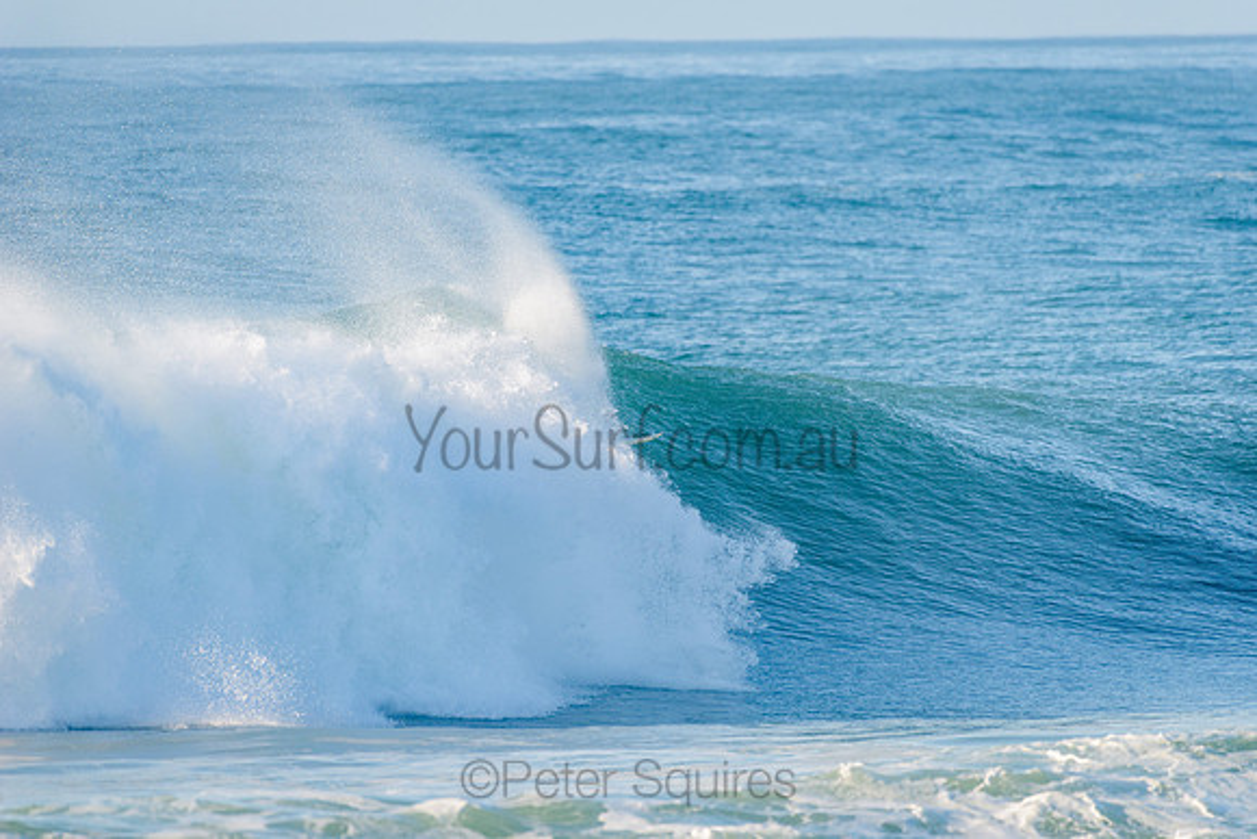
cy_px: 420
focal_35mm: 500
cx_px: 628
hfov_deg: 4.1
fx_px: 17462
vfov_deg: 2.8
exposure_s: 1/1600
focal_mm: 500
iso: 280
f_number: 5.6
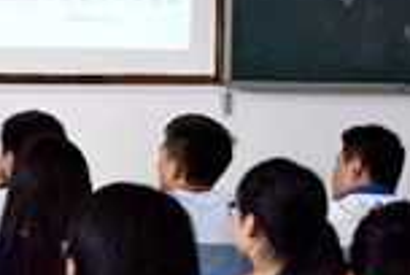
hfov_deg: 14.9
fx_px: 1483
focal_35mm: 130
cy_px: 65
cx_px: -146
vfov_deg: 10.6
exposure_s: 1/60
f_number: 4
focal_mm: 22
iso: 400
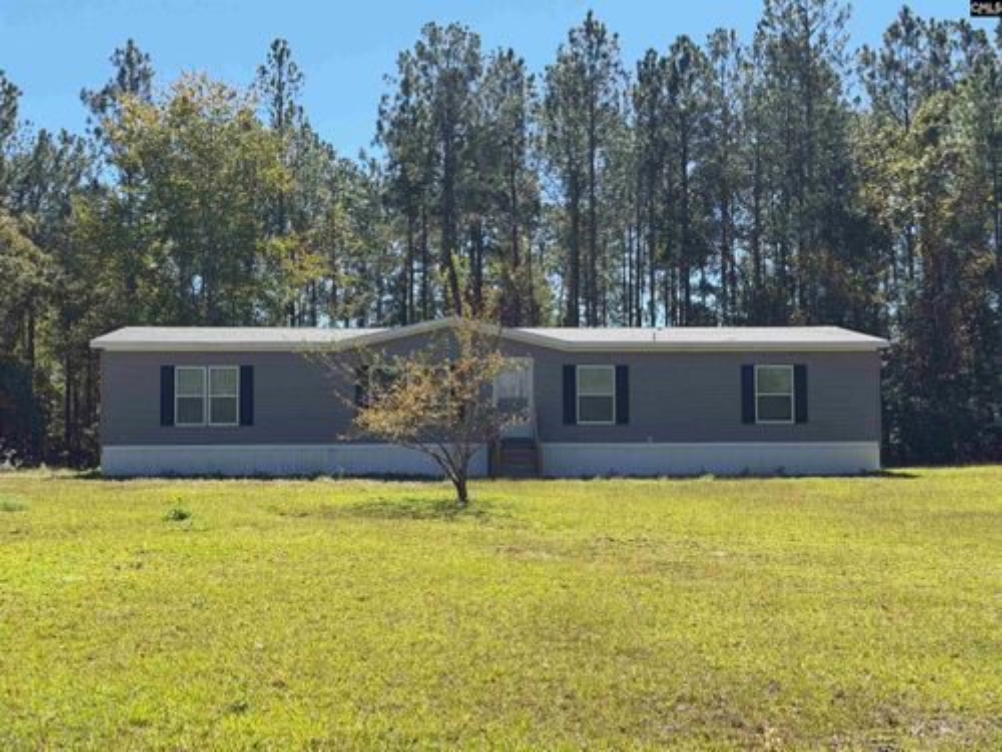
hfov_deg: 39.7
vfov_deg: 30.3
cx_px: 501
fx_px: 1389
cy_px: 376
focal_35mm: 48
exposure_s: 1/2577
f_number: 1.78
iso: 80
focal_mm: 6.76
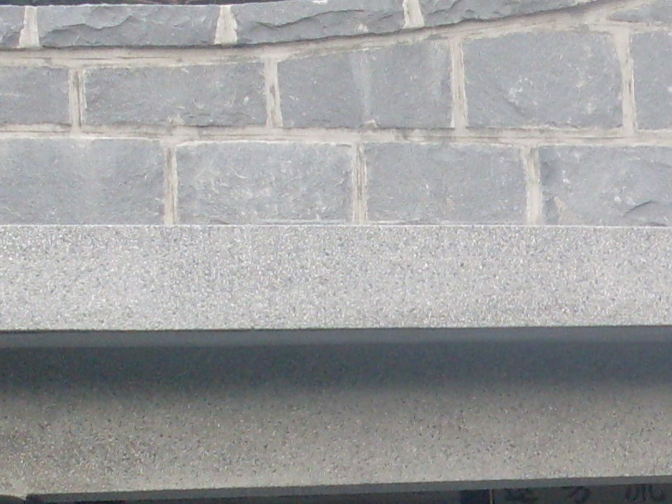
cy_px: 637
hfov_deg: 12.6
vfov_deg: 9.5
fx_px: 2970
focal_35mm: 153
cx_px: 788
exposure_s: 1/125
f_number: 2.8
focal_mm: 6.3
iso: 80
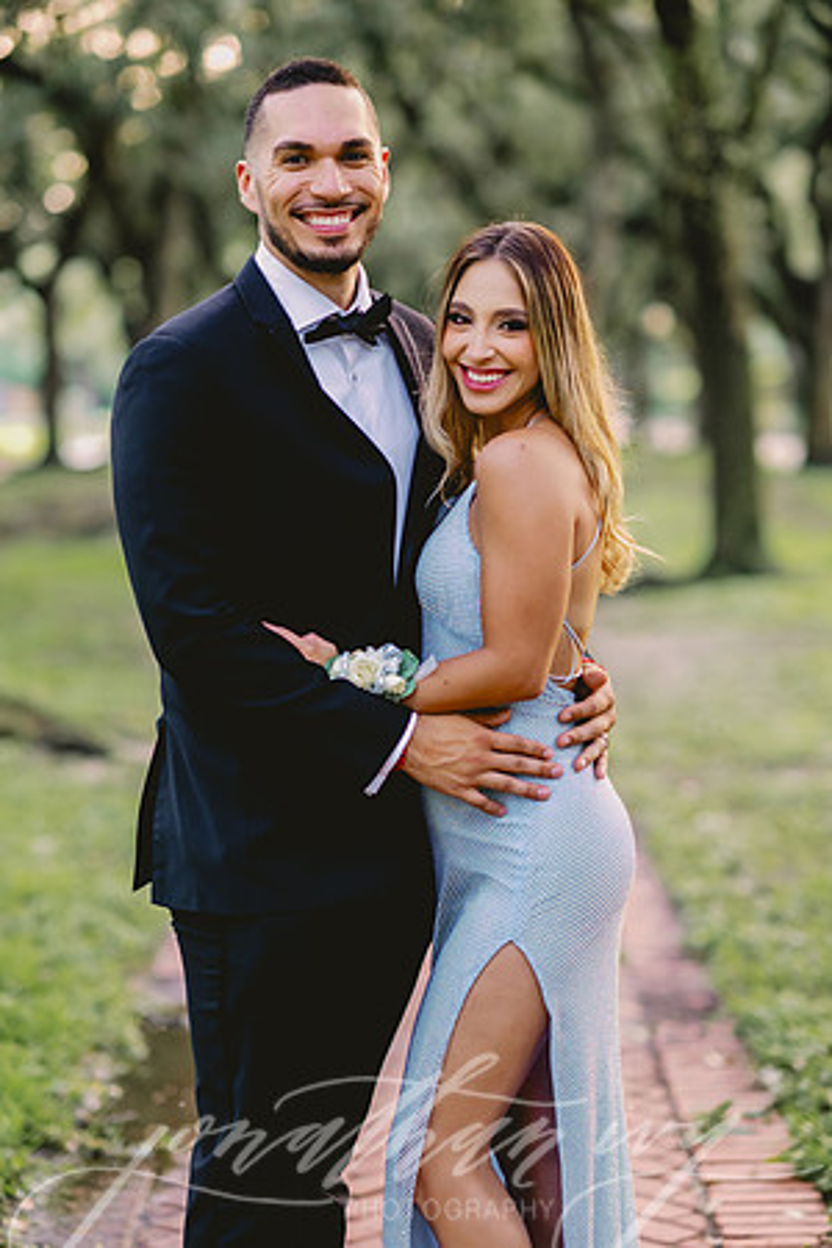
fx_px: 2946
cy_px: 624
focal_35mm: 85
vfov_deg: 23.9
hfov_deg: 16.1
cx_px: 416
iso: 1250
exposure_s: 1/250
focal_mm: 85
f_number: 2
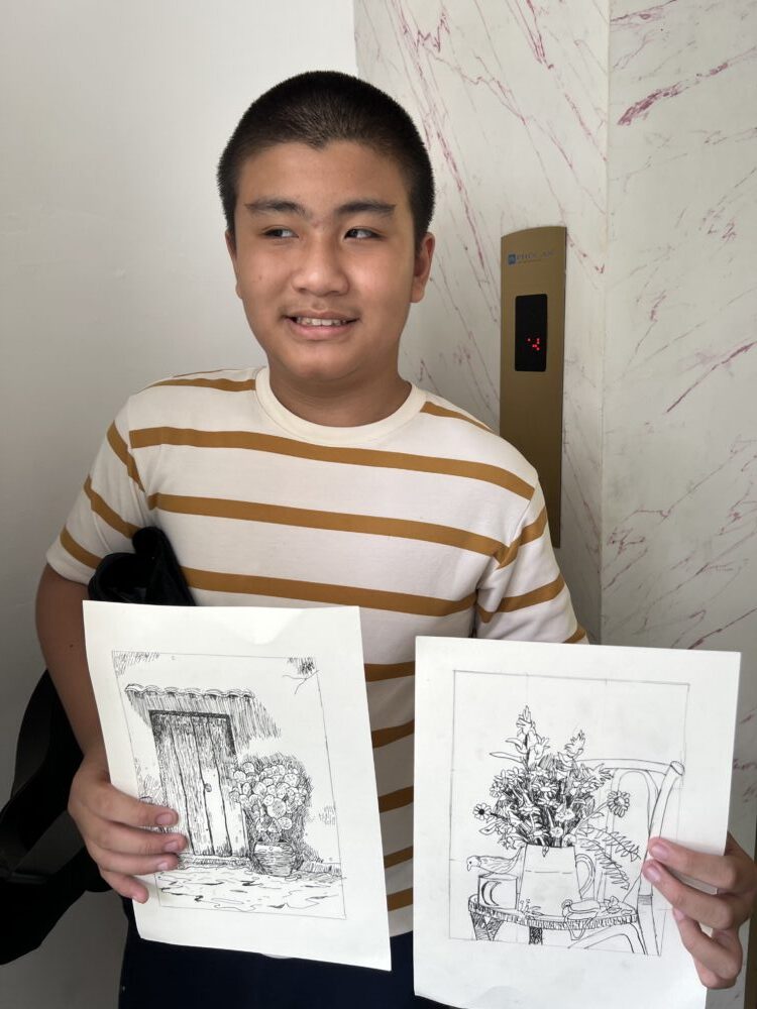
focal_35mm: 26
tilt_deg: -11.6
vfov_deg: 67.3
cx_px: 378
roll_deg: +4.0
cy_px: 504
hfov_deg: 53.1
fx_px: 758
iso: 32
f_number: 1.5
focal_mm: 5.7
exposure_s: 1/141
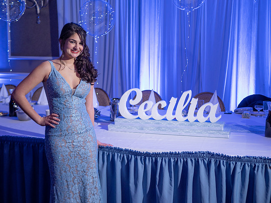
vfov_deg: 29.1
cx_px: 136
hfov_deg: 38.2
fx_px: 391
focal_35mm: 50
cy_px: 102
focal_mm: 25
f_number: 1.7
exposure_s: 1/80
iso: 500
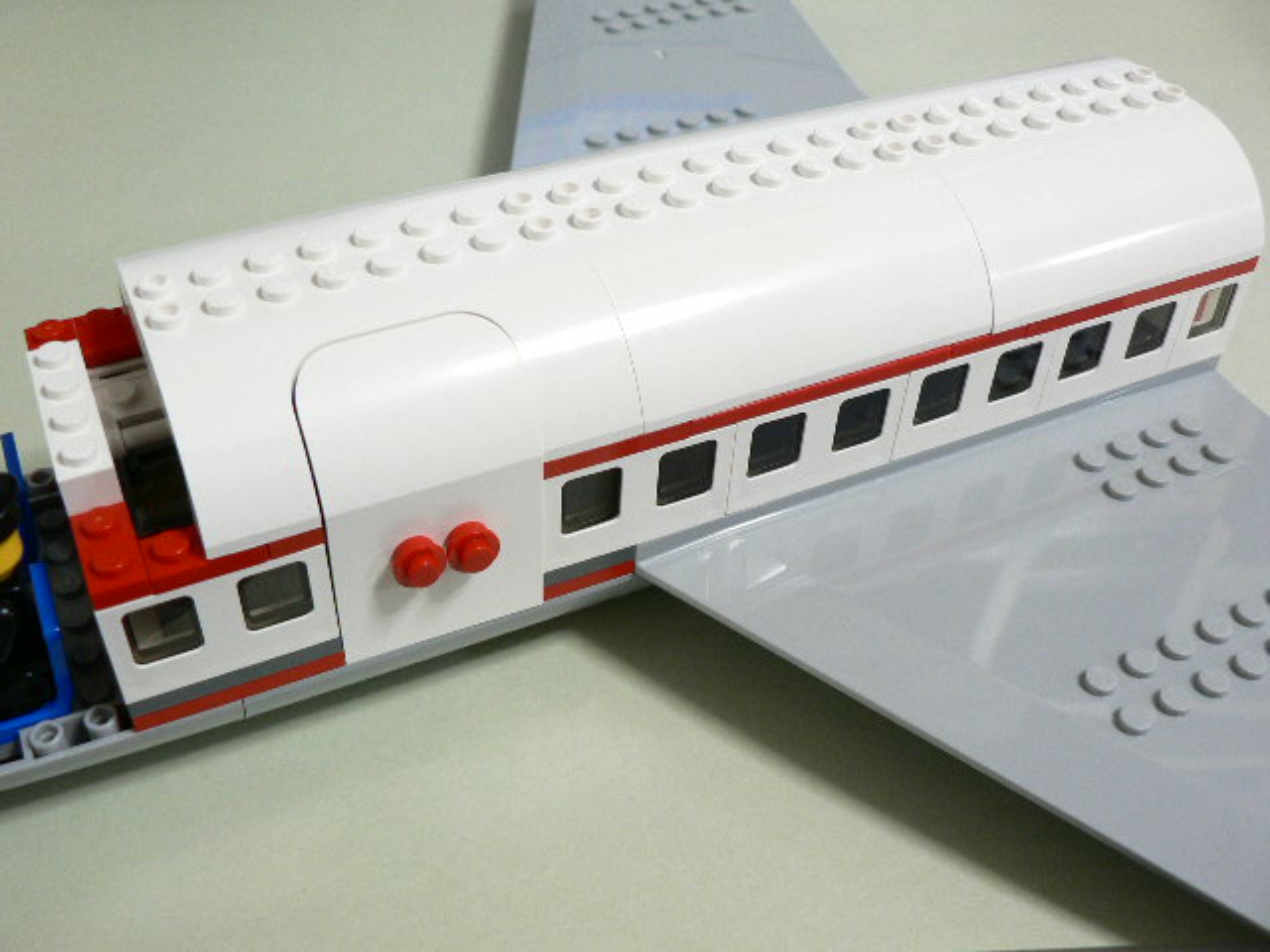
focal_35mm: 36
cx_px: 635
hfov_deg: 51.4
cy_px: 476
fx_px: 1321
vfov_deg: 39.7
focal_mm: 6
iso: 150
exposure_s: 1/15
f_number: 2.8
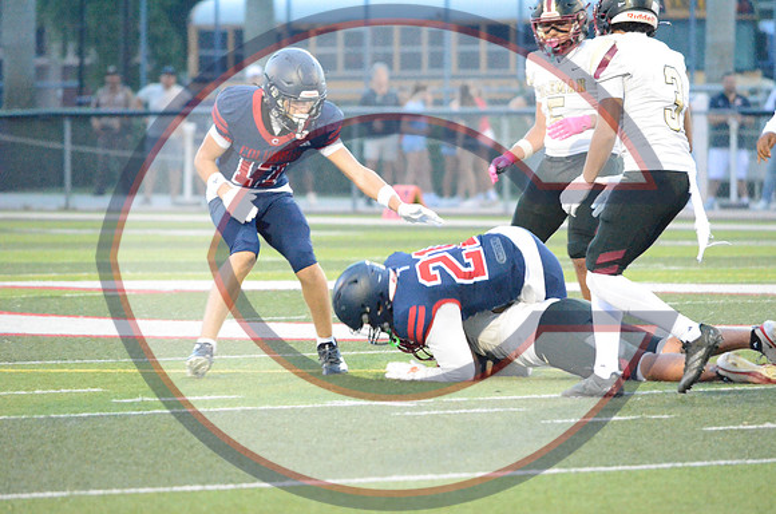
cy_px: 257
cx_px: 388
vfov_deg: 3.8
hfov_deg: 5.7
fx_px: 7743
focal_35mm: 360
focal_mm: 240
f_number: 5.3
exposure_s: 1/250
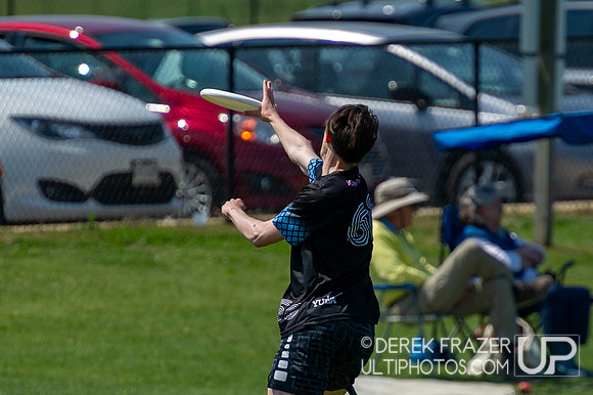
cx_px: 280
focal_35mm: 741
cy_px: 233
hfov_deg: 2.8
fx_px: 12201
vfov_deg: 1.9
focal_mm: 280
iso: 220
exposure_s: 1/3200
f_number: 4
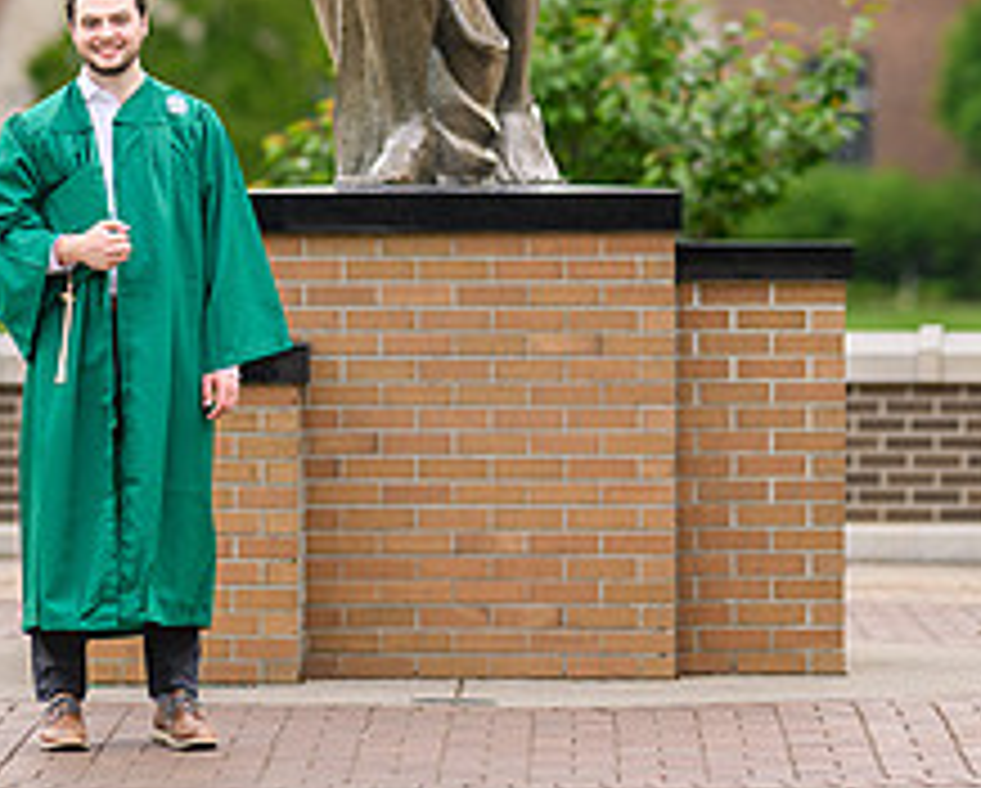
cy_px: -57
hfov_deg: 8.1
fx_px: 6919
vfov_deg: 6.5
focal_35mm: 238
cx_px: 368
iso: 64
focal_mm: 85
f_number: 1.2
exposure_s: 1/1000
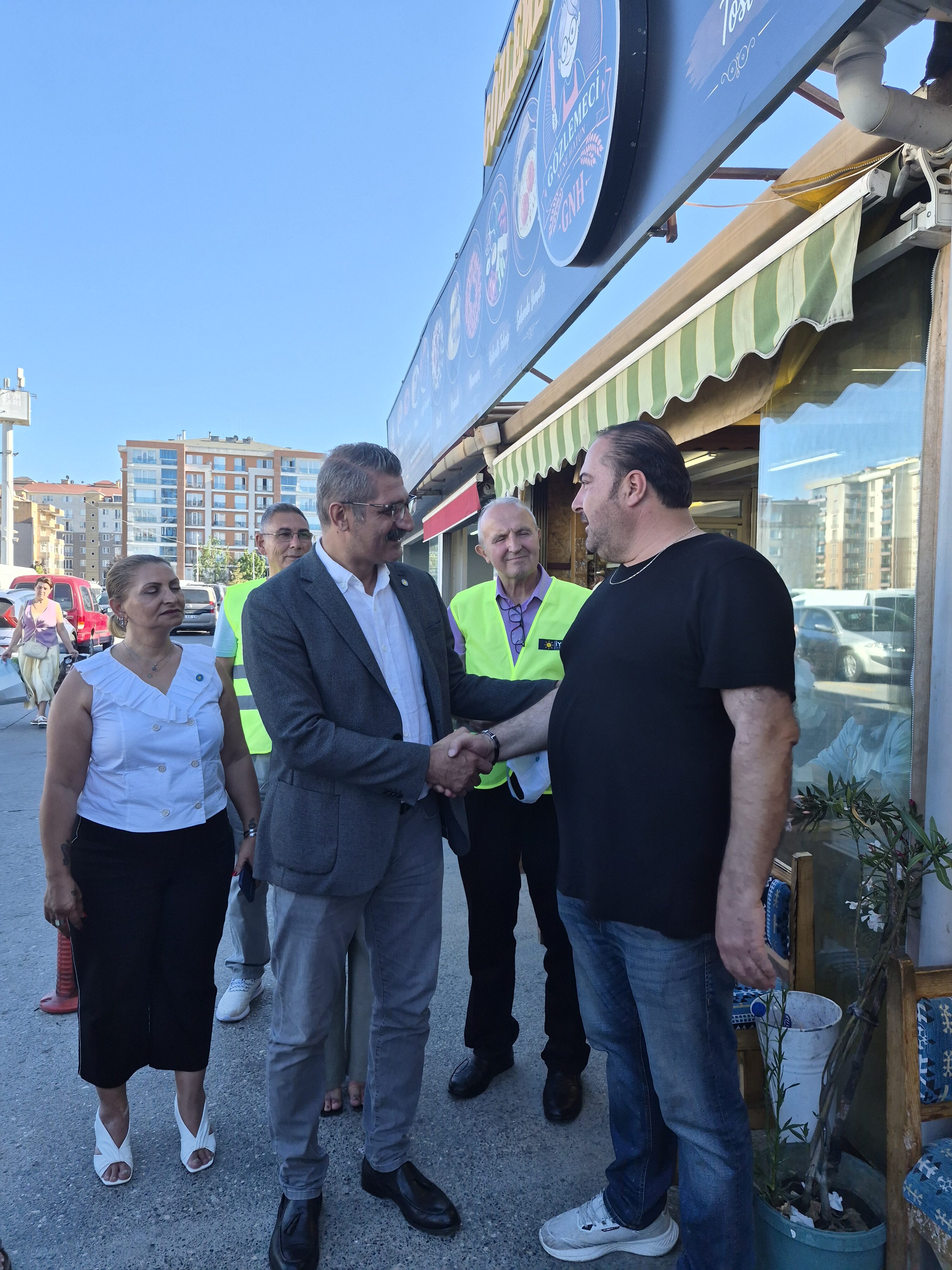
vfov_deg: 73.9
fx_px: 843
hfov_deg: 58.9
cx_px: 476
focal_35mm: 23
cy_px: 635
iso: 80
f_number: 1.8
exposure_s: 1/1836
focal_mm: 5.4
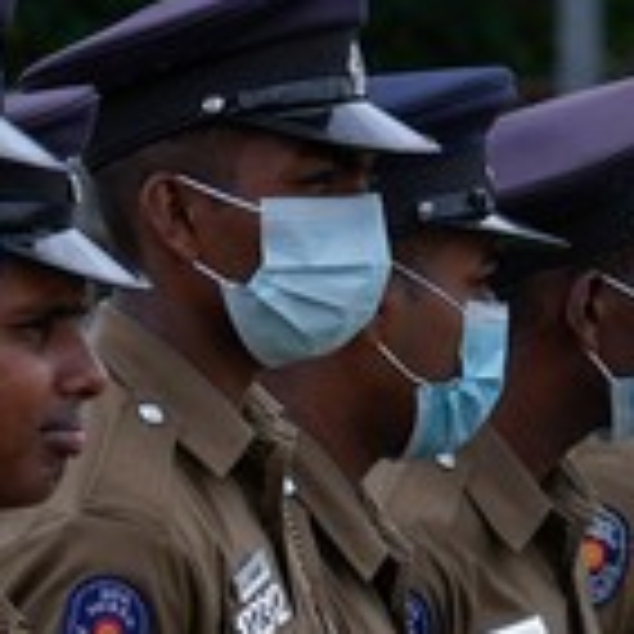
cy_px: 1180
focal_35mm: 784
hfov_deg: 2.2
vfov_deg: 2.2
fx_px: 16246
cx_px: -216
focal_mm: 104
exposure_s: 1/1250
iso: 200
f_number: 5
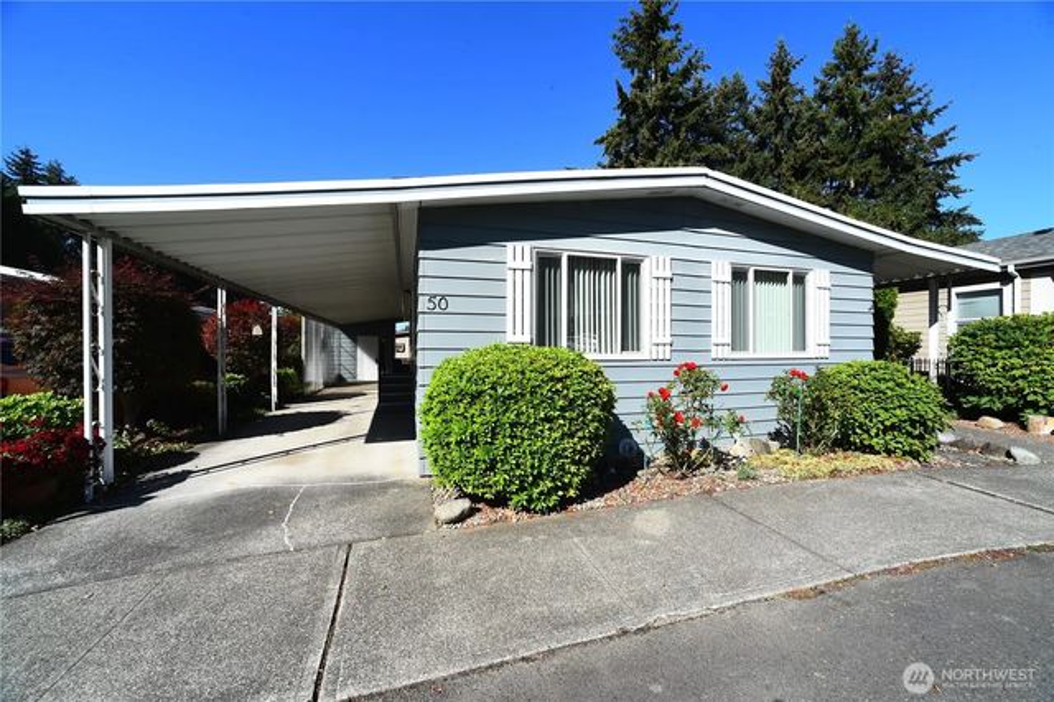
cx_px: 527
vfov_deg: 81.1
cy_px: 351
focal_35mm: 14
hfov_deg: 104.3
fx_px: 410
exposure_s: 1/160
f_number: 16
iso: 400
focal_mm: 14
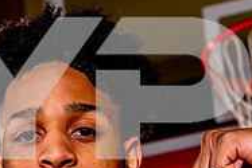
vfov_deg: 6.9
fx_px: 1373
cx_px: 54
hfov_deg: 10.5
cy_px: 253
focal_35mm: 196
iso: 100
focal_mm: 58
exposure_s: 1/125
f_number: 5.6
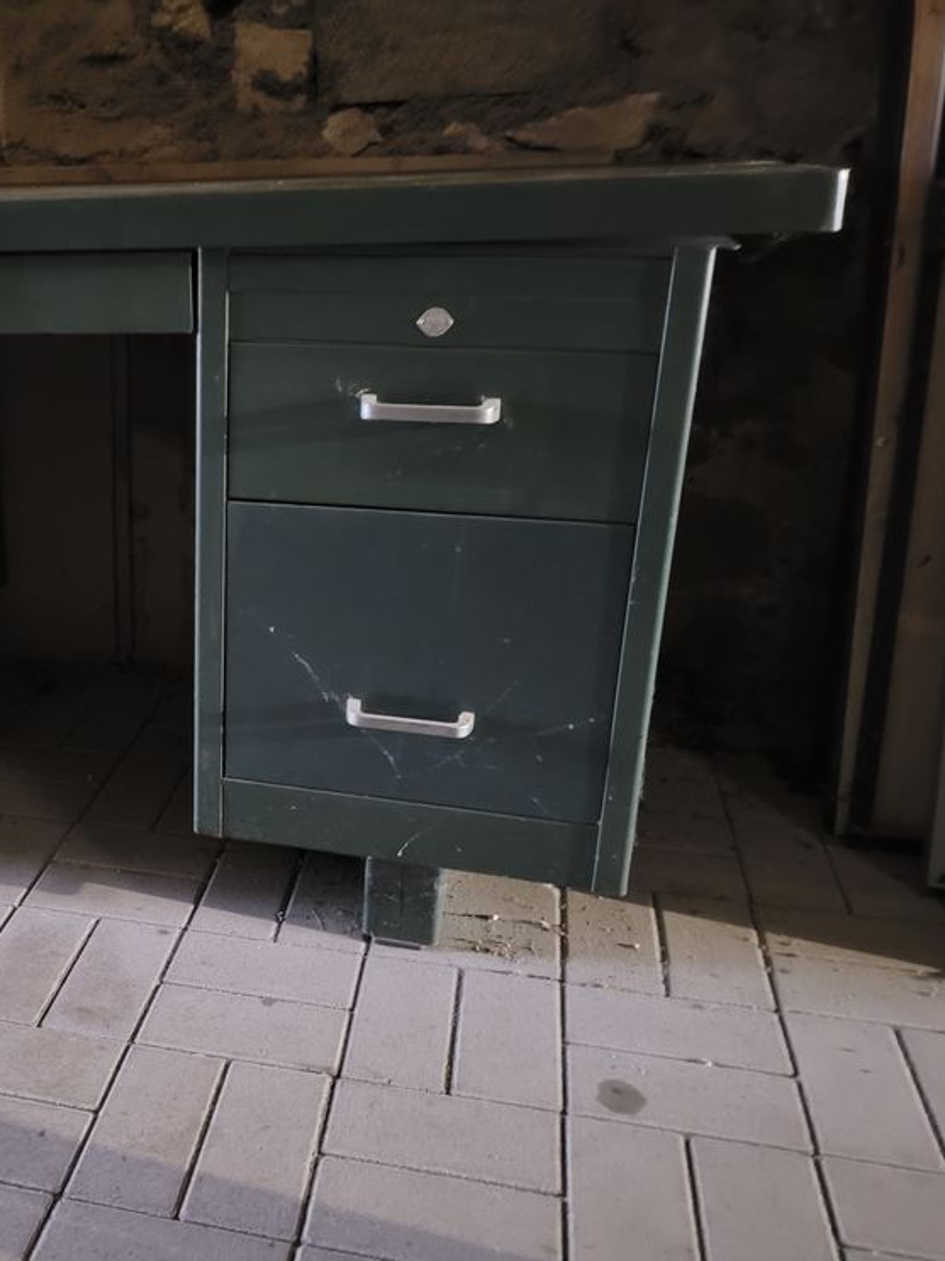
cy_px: 635
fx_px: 1274
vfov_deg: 52.6
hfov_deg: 38.6
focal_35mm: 35
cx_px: 144
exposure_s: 1/5
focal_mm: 5.4
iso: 1250
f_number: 1.8
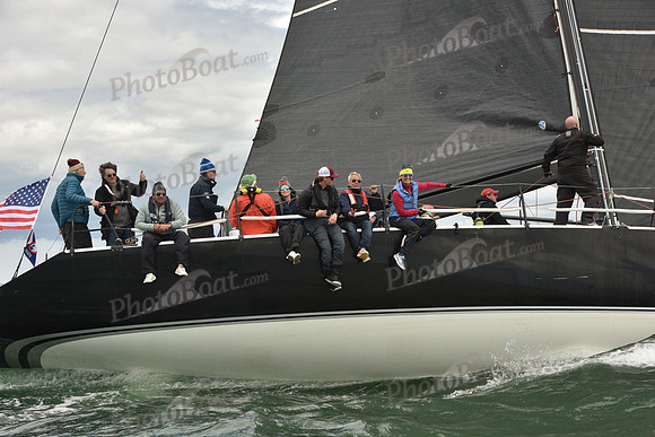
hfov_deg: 28.8
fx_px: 1274
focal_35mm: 70
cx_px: 328
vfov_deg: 19.5
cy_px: 218
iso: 320
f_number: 9
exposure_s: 1/800
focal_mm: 70
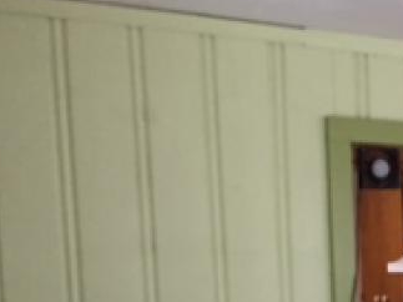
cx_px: 538
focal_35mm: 92
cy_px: 389
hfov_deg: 19.5
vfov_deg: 15.3
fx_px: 1071
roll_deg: +0.6
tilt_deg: -5.9
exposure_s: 1/15
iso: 250
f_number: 2.2
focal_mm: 4.15
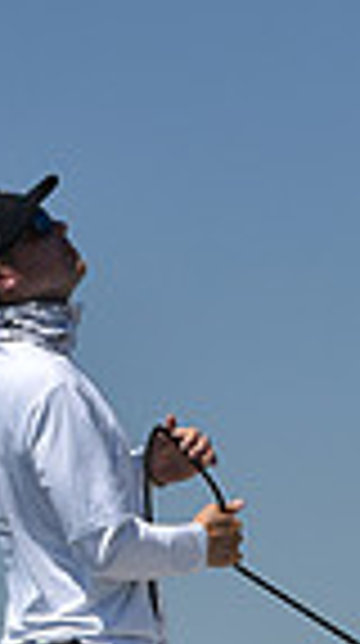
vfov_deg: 6.2
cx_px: 196
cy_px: 1234
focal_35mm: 341
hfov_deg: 3.5
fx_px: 5811
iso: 250
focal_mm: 80
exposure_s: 1/1250
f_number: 10
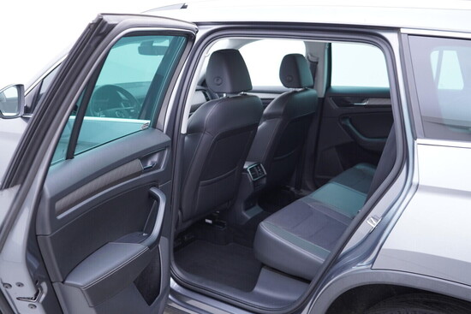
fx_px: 471
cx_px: 236
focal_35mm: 36
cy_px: 157
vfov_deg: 36.9
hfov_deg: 53.1
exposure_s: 1/40
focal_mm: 24
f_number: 2.8
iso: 200
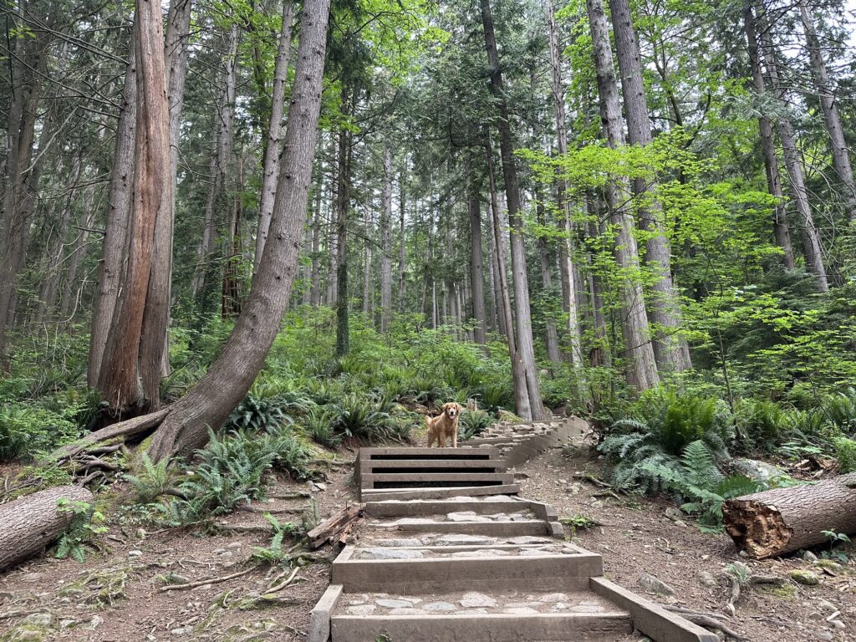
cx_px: 428
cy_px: 321
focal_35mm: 24
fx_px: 593
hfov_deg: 71.6
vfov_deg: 56.8
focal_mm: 6.86
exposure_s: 1/121
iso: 125
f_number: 1.78
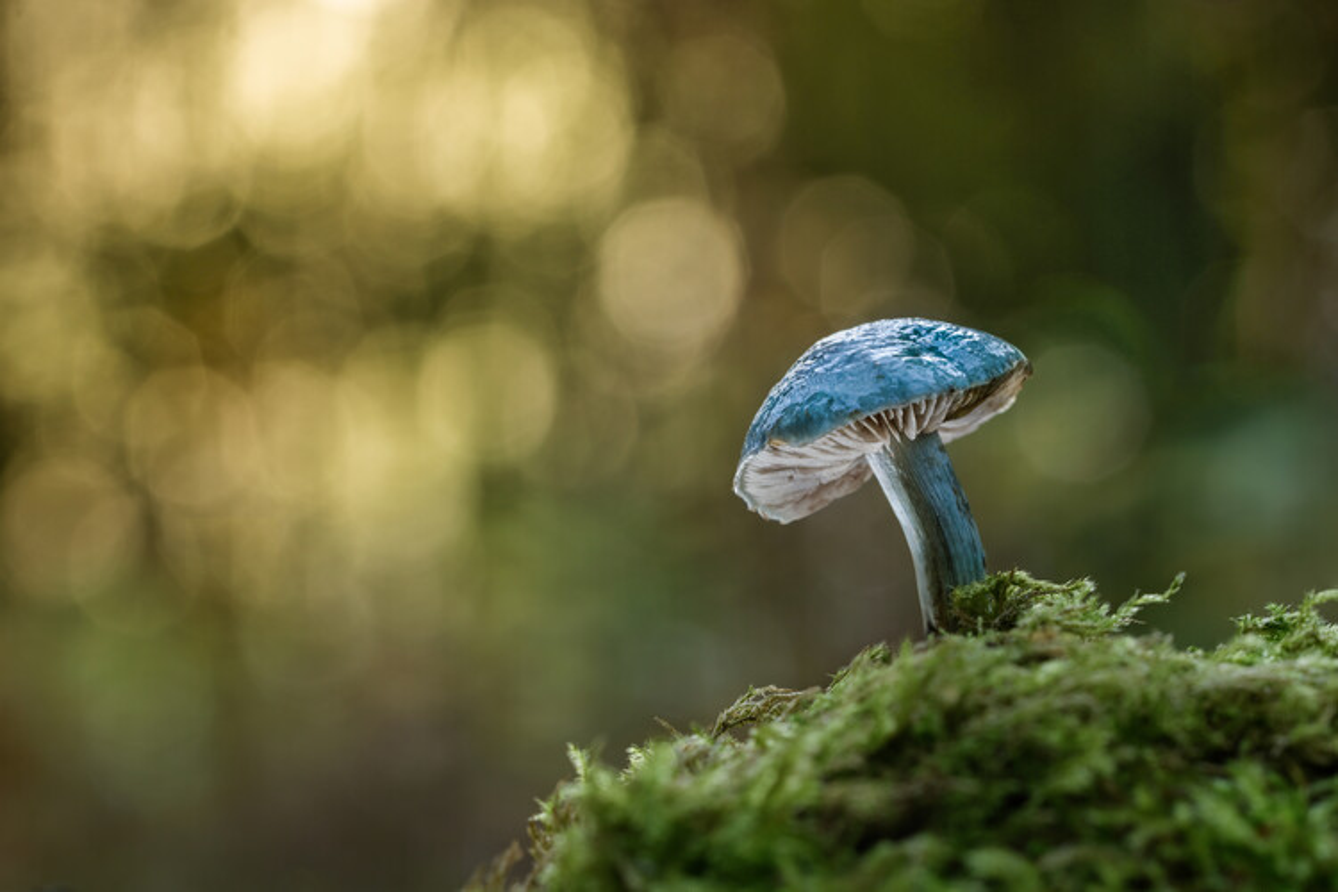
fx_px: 5575
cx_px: 669
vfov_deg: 9.1
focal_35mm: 150
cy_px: 446
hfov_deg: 13.7
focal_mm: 150
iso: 50
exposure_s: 1/13
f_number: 10
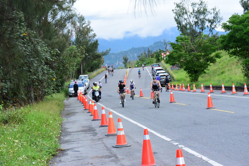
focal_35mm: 98
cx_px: 124
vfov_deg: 14.0
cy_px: 83
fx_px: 678
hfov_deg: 20.8
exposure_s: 1/2500
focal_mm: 98
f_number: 13
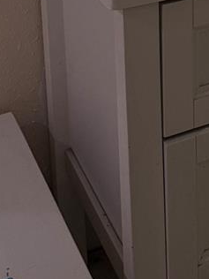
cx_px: 362
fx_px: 733
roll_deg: -0.5
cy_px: -162
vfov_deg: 18.6
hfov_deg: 14.5
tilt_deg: -8.9
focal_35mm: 91
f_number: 1.78
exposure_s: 1/120
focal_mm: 6.76
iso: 125
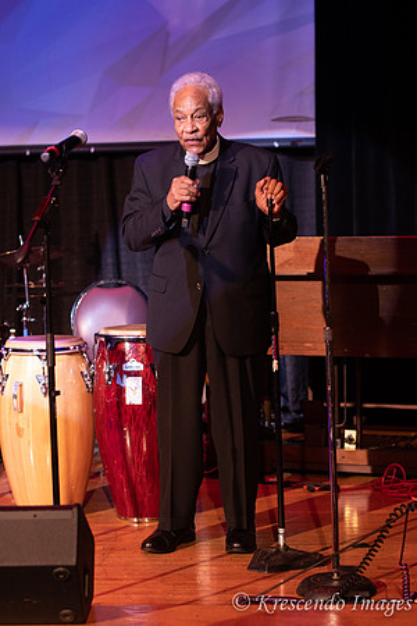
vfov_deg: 27.0
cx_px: 208
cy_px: 313
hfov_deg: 18.2
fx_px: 1303
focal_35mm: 75
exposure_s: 1/100
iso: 1600
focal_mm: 50
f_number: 2.8
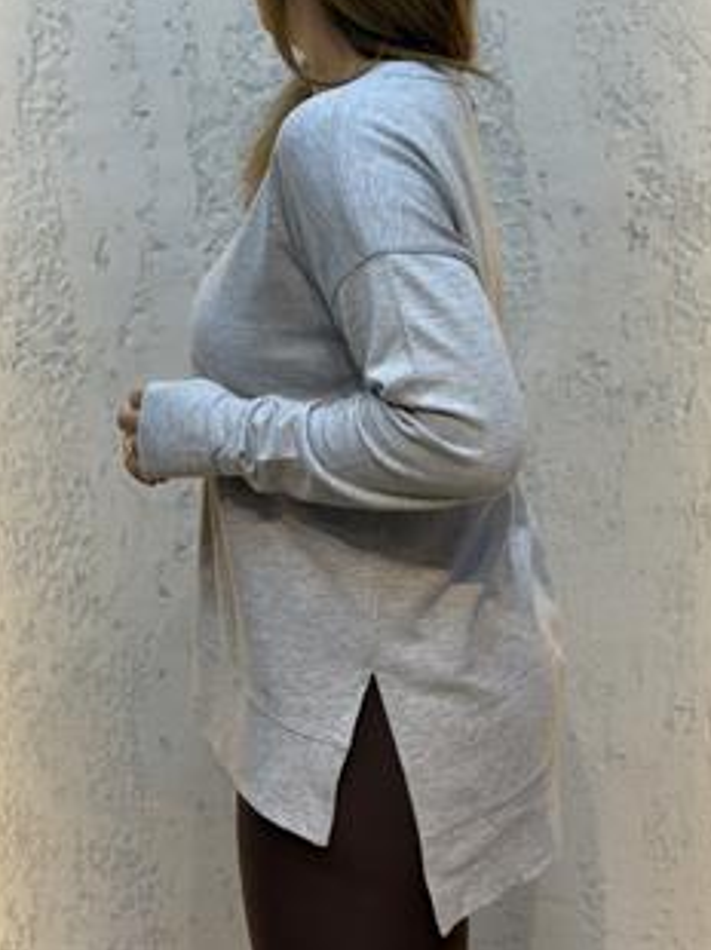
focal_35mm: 64
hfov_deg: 22.9
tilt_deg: -3.9
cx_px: 365
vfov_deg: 30.1
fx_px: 1755
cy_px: 320
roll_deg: +3.3
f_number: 1.78
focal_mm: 6.76
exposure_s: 1/100
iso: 50
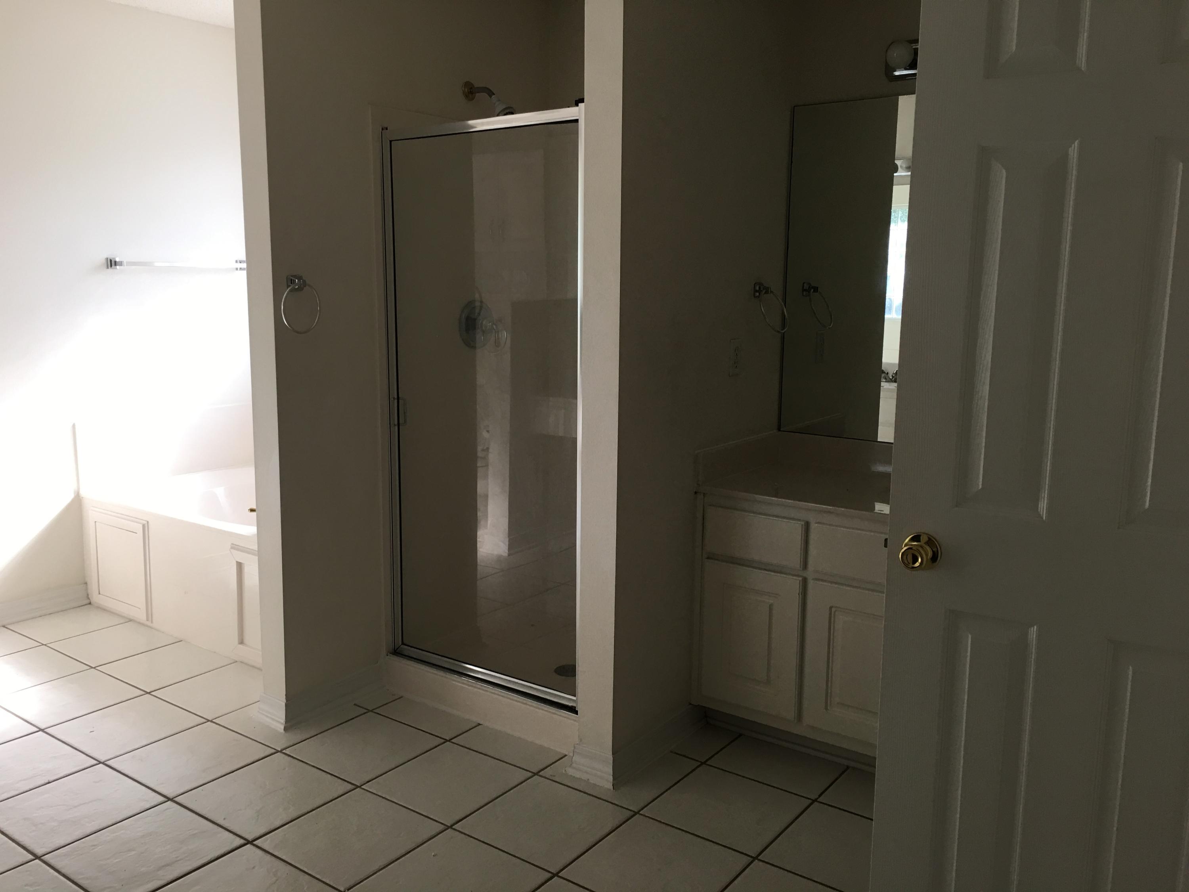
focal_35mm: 29
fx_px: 996
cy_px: 446
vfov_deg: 48.2
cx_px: 594
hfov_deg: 61.7
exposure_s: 1/30
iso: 25
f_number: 2.2
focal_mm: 4.15
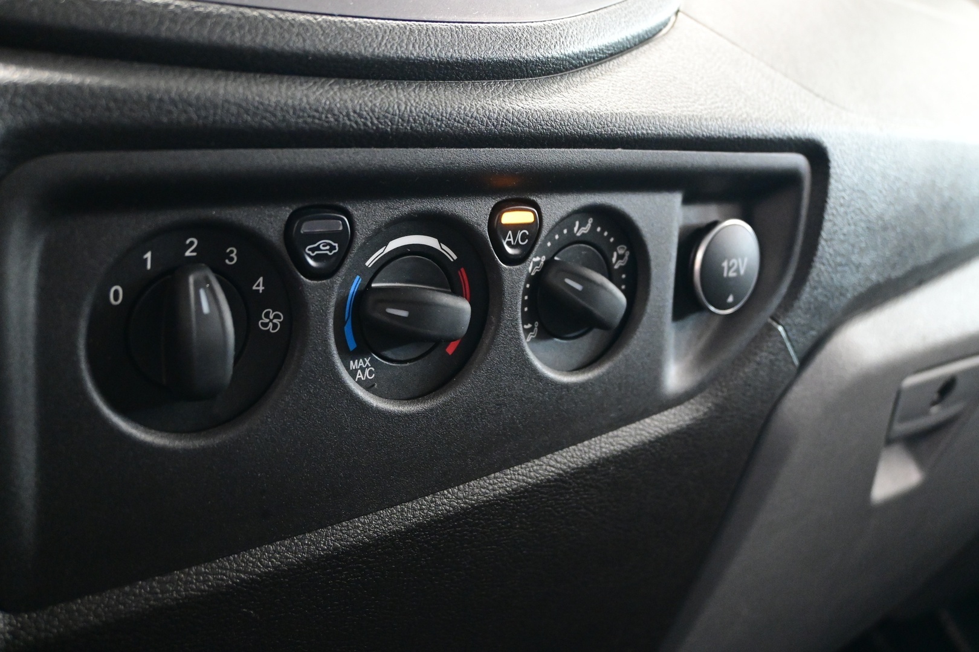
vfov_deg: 35.5
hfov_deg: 51.3
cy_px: 326
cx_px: 490
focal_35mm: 38
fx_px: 1020
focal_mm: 25
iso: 4500
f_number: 4.2
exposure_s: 1/40
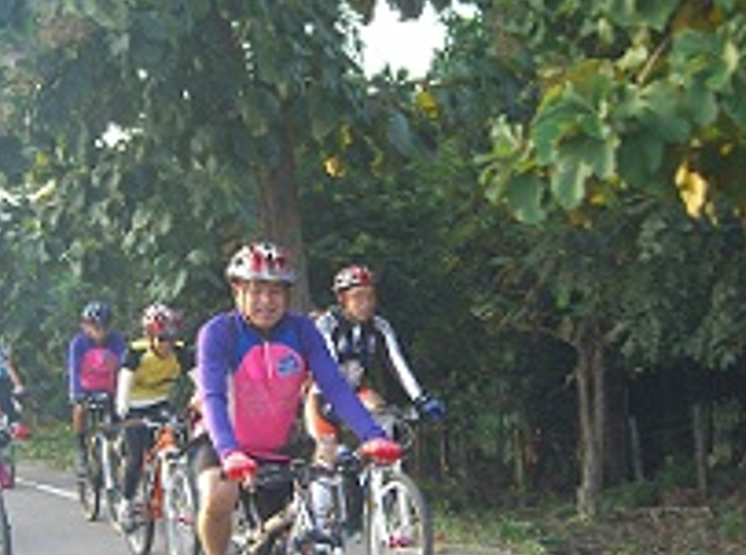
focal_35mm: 75
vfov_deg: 19.5
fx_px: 1612
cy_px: 344
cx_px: 301
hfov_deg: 26.0
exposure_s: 1/100
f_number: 2.8
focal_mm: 7.9
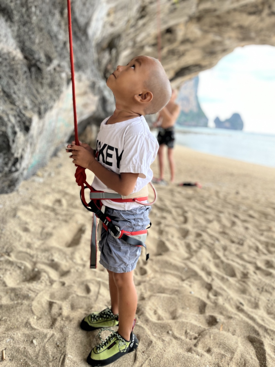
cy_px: 184
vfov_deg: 67.3
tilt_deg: -15.7
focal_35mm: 26
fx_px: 275
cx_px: 138
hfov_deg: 53.1
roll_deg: -6.7
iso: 50
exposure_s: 1/358
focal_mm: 5.1
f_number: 1.6
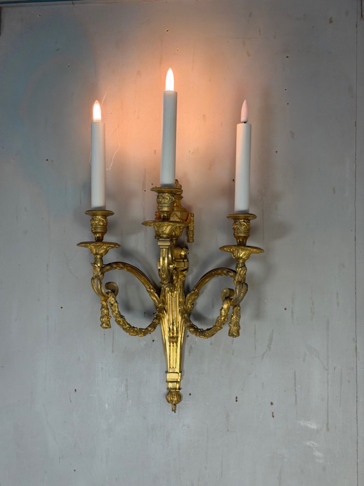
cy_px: 243
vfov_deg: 39.7
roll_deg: -0.6
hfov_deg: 30.3
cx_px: 182
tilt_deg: +3.3
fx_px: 673
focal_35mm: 48
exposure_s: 1/100
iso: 80
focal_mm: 6.76
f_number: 1.78
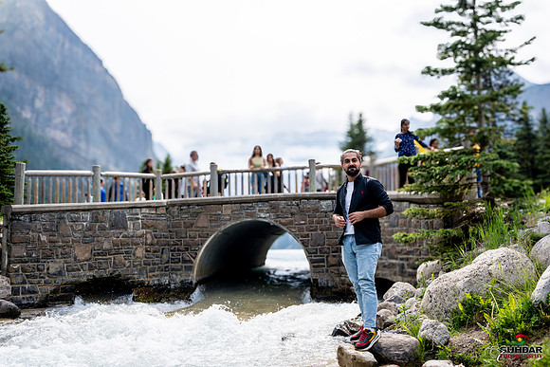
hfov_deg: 54.4
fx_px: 535
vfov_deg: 37.9
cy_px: 184
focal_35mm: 35
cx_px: 275
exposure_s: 1/320
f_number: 8
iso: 200
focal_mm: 35
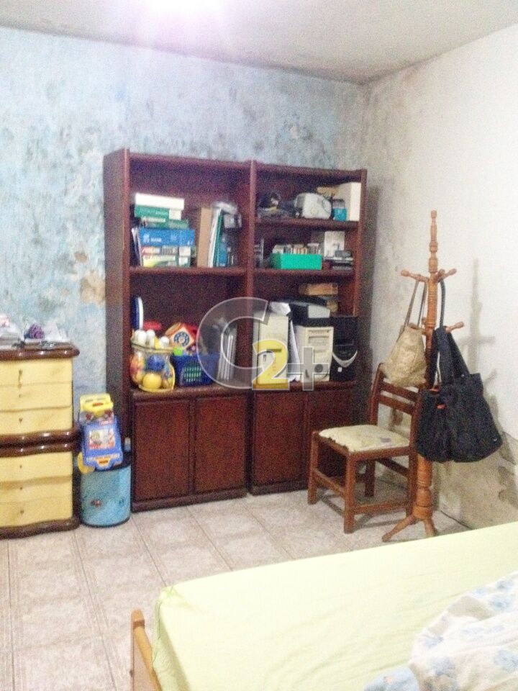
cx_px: 259
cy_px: 346
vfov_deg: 52.6
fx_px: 698
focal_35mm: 35
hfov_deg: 40.7
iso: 800
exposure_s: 1/15
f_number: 2.4
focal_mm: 4.28
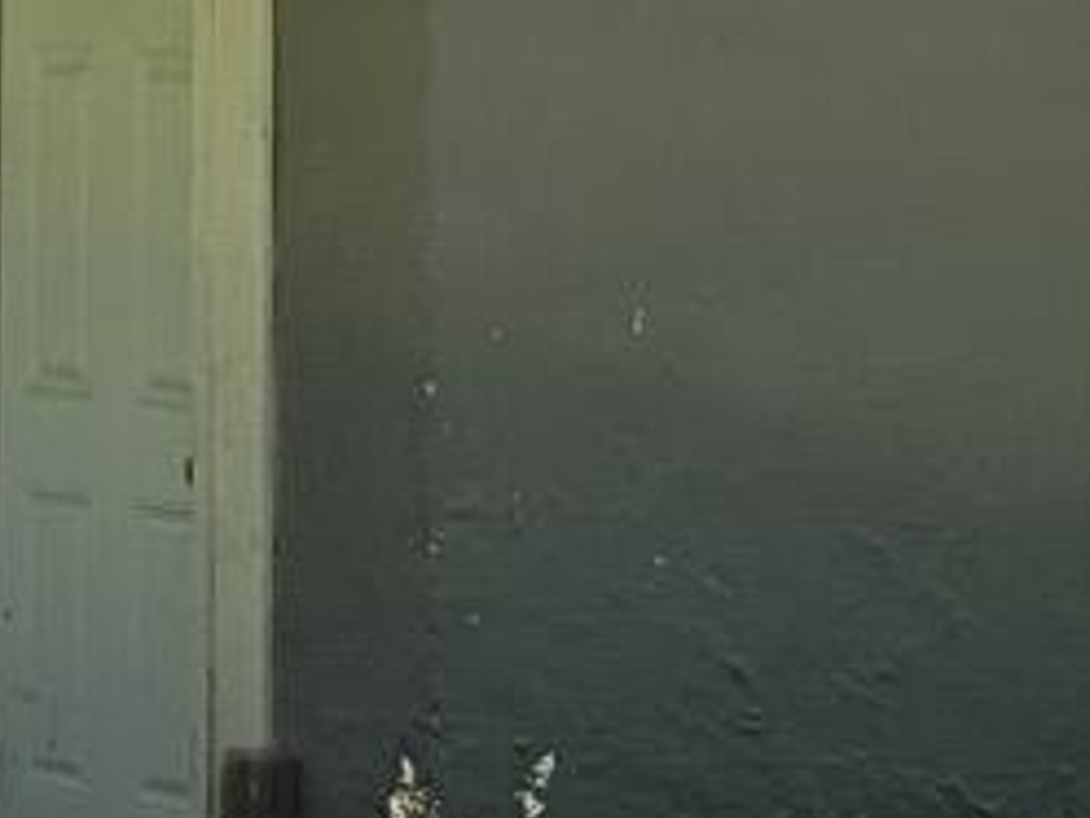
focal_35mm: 248
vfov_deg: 5.9
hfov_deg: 8.0
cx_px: 374
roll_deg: -0.2
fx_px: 7809
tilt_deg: +4.0
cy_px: -668
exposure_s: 1/3378
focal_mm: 6.76
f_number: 1.78
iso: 100
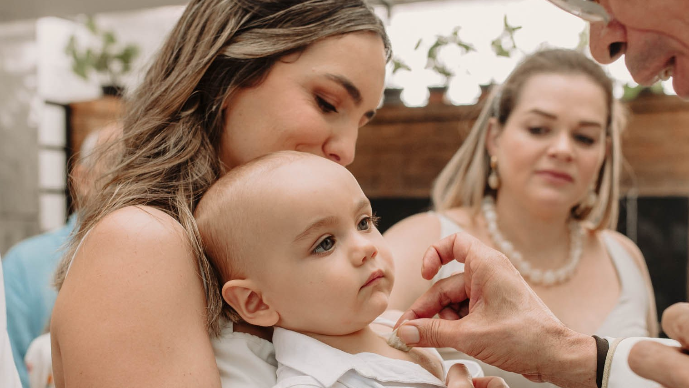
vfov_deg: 19.9
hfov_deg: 34.9
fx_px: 1096
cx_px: 344
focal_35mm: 60
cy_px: 294
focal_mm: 35
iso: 560
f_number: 4
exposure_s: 1/250
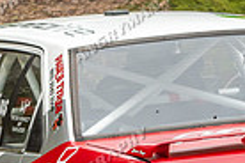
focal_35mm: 545
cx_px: 217
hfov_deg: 3.8
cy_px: 75
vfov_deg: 2.5
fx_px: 3709
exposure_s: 1/1250
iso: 250
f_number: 4.5
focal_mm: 78
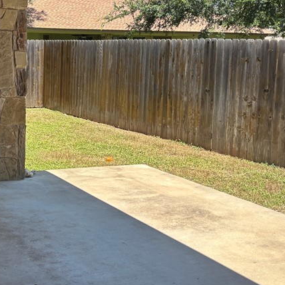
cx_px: 33
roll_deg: -1.5
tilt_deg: -7.2
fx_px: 512
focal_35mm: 55
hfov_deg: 29.9
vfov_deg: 30.9
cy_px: 106
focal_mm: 5.96
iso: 50
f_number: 1.6
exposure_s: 1/1220
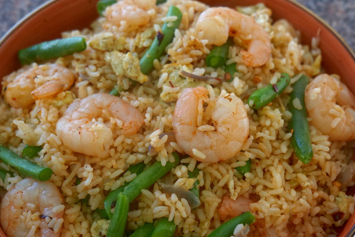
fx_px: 710
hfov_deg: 28.1
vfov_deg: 18.9
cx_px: 174
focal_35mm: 72
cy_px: 129
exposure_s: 1/80
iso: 4000
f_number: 7.1
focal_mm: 60
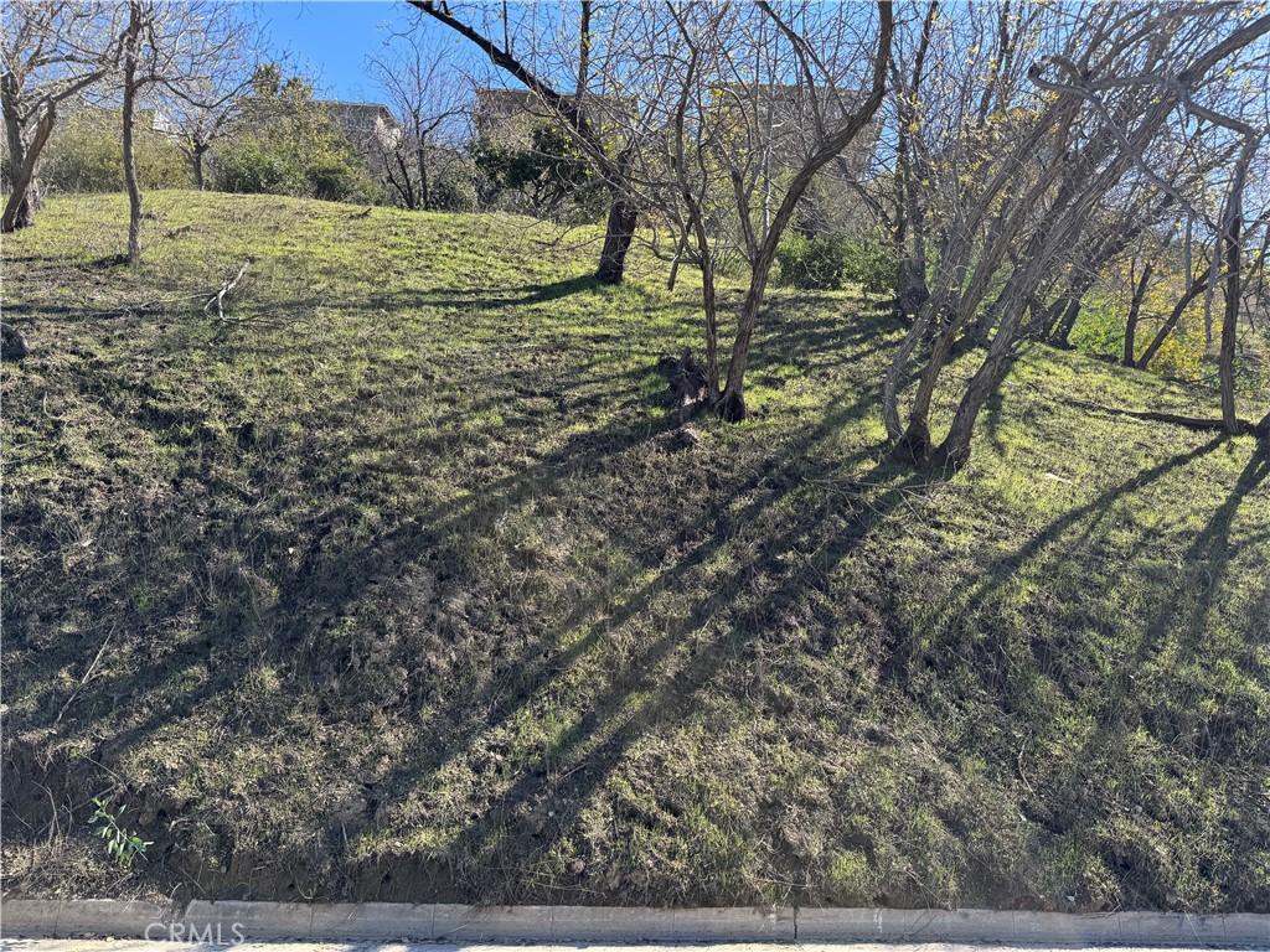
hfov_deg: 71.6
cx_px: 635
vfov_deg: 56.8
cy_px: 476
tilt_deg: +7.1
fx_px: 881
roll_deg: -6.7
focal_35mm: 24
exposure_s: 1/1094
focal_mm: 6.76
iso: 80
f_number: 1.78
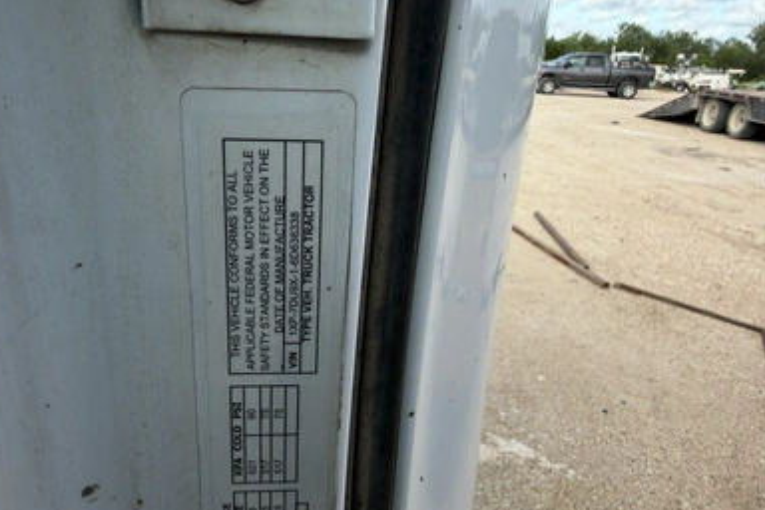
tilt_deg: -19.8
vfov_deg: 49.5
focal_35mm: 26
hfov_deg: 69.4
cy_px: 265
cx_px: 369
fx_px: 552
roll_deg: -2.3
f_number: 2.2
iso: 40
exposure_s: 1/697
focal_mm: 2.22
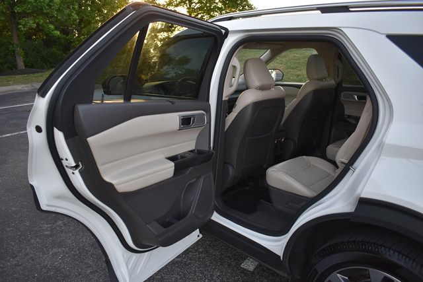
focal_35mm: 27
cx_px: 212
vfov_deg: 48.0
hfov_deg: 67.4
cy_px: 141
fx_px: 317
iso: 500
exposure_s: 1/250
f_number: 3.5
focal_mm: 18
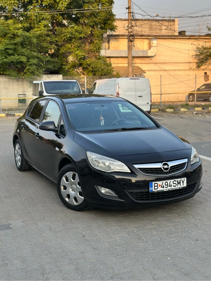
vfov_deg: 39.7
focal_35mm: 48
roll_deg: +1.7
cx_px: 106
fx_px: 390
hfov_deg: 30.3
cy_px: 140
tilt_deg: -8.2
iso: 80
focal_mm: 6.86
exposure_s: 1/740
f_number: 1.78
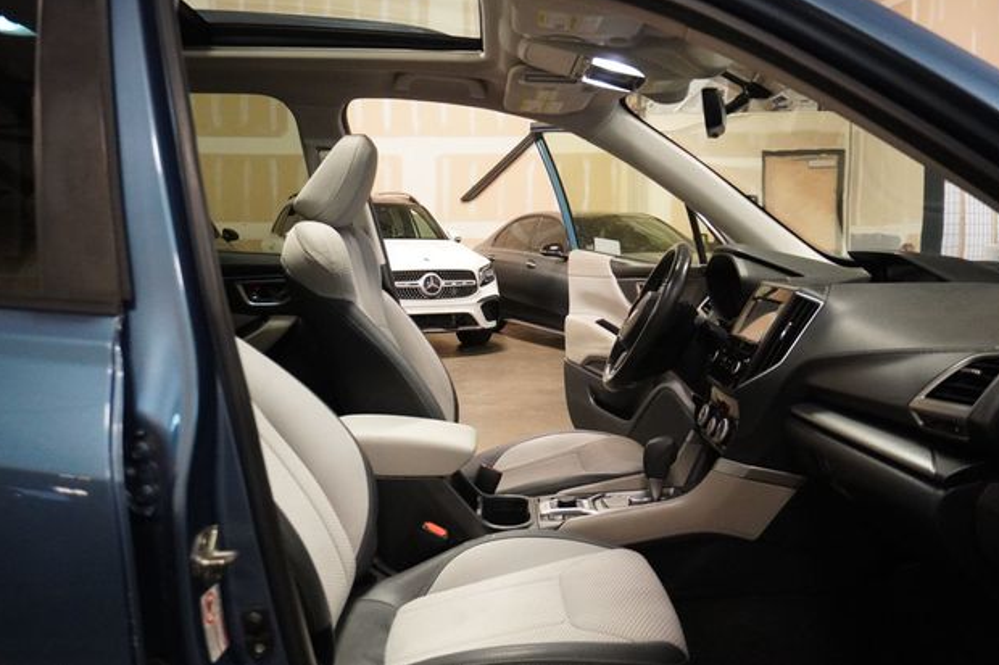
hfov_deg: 57.9
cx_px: 508
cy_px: 324
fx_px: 902
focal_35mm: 33
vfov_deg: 40.5
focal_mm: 21
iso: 5000
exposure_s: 1/160
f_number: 4
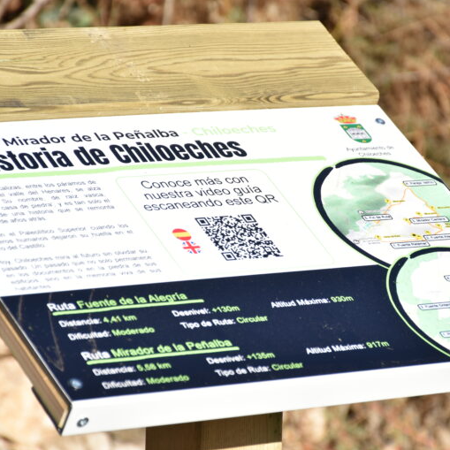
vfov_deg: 7.0
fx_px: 3677
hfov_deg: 7.0
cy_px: 225
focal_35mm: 250
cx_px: 253
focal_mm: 130
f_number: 6.3
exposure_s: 1/400
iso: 125
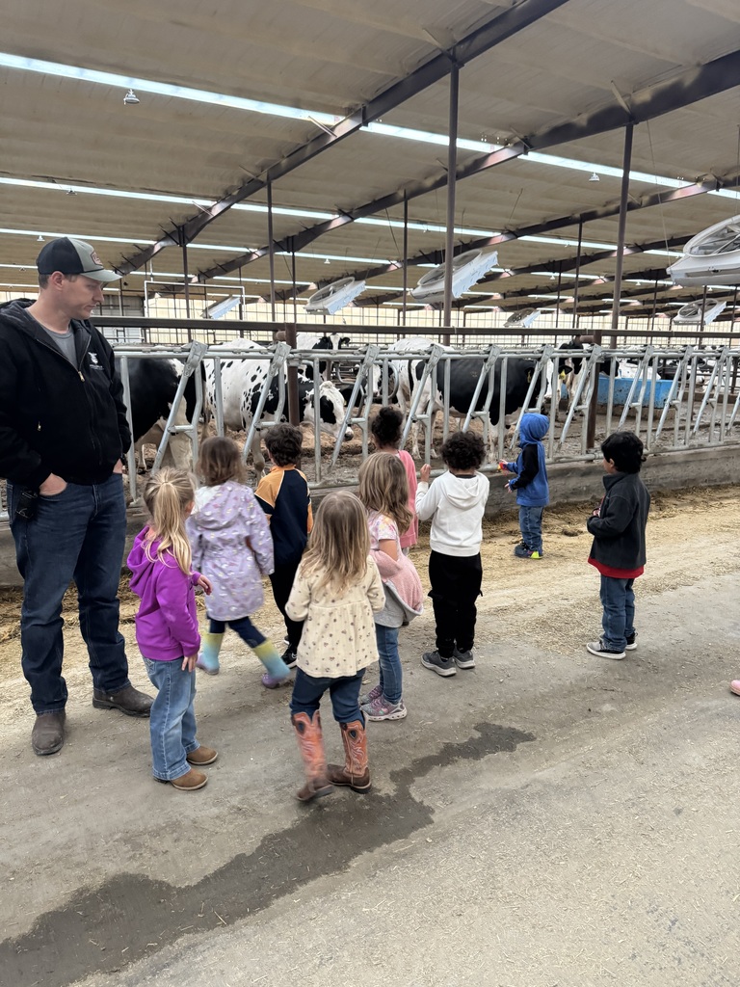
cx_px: 370
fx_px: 684
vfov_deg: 71.6
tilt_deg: -12.7
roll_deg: +0.1
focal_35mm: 24
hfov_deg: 56.8
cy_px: 494
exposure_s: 1/60
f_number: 1.78
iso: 400
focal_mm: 6.76
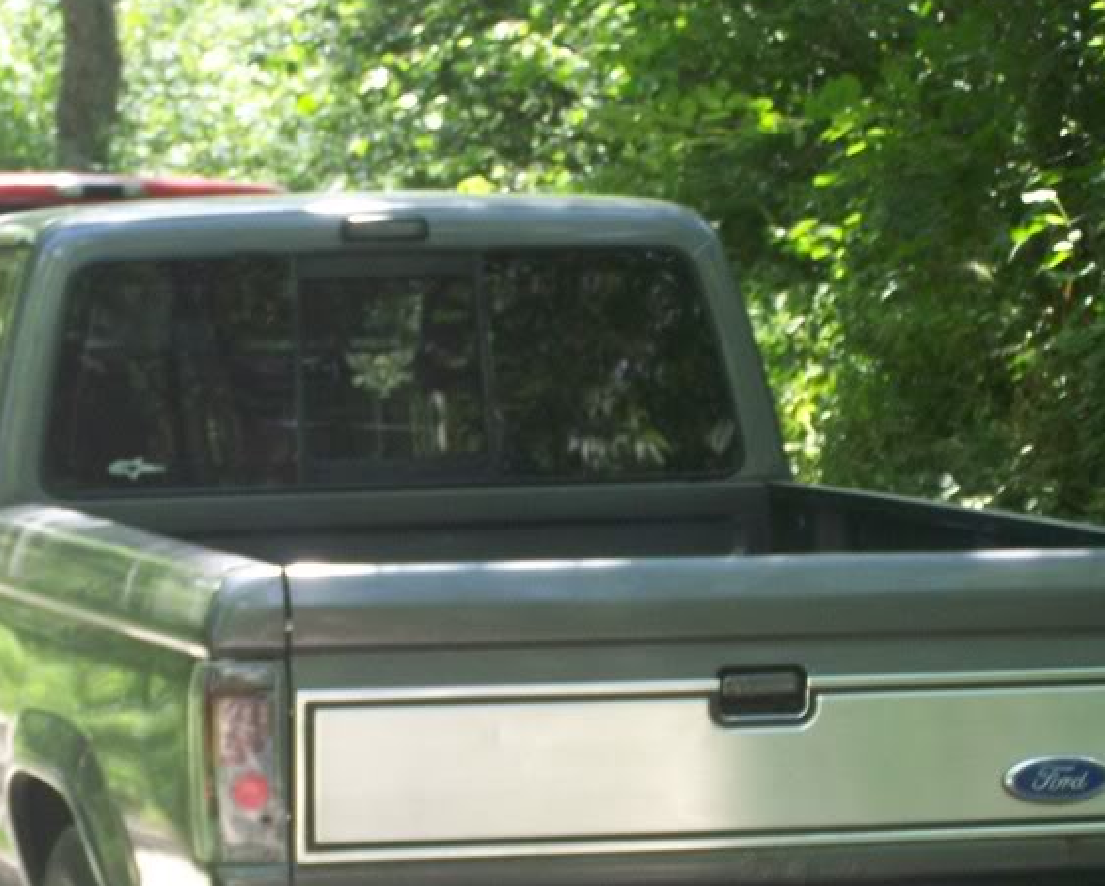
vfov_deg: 11.5
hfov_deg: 14.3
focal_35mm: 134
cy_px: 704
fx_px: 4385
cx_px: 362
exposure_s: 1/125
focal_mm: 12.4
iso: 160
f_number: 3.2
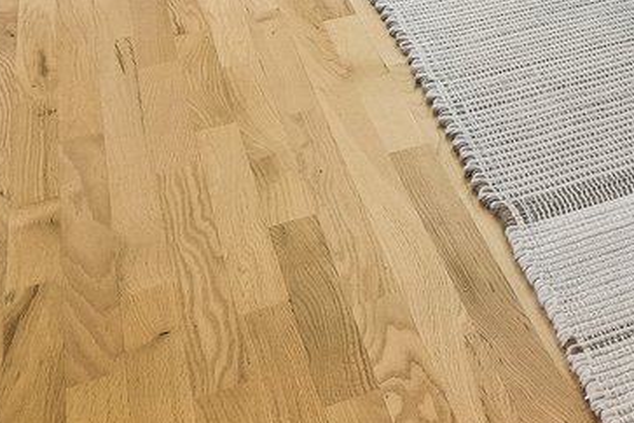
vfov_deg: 13.7
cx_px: 1231
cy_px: -517
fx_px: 1391
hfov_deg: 18.3
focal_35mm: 79
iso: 100
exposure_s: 1/3.33
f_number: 10
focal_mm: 14
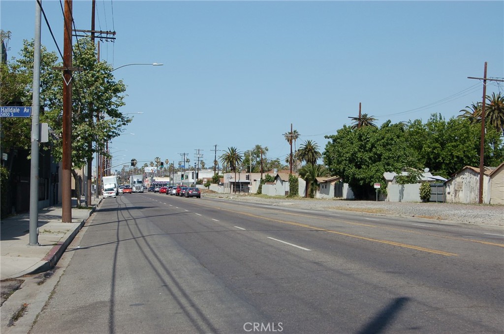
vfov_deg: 23.7
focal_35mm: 57
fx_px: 797
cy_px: 167
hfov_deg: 35.1
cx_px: 252
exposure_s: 1/320
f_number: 9
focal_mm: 38
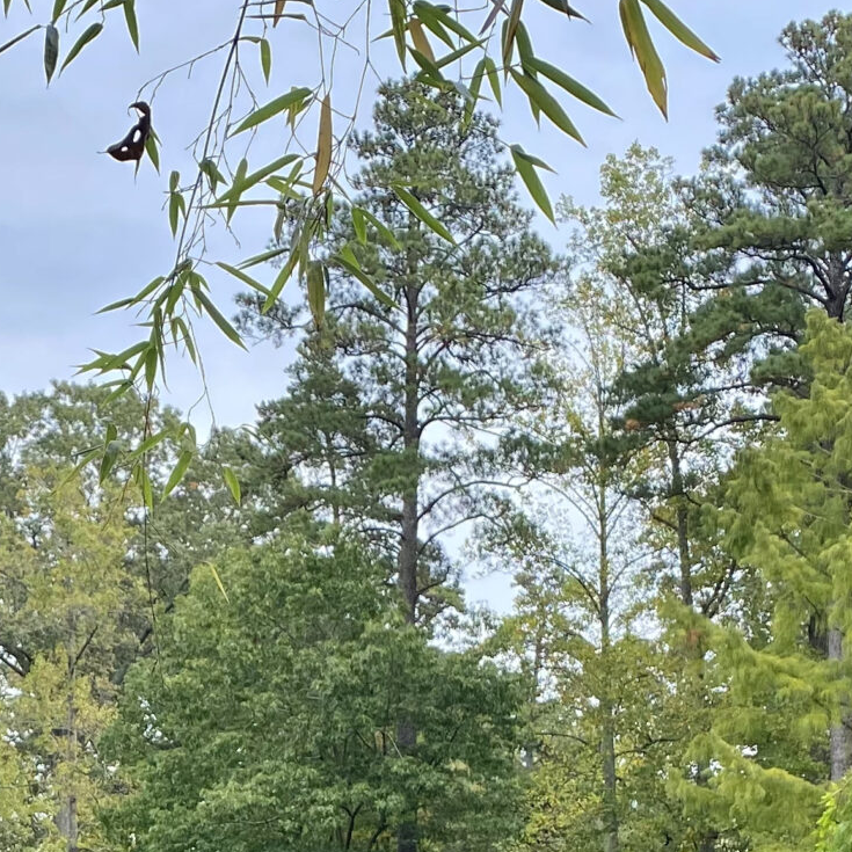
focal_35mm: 80
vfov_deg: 20.6
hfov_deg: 21.3
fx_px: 2228
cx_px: 140
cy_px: 941
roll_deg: -0.9
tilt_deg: +4.9
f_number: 1.8
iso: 32
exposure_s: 1/1043
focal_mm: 4.25
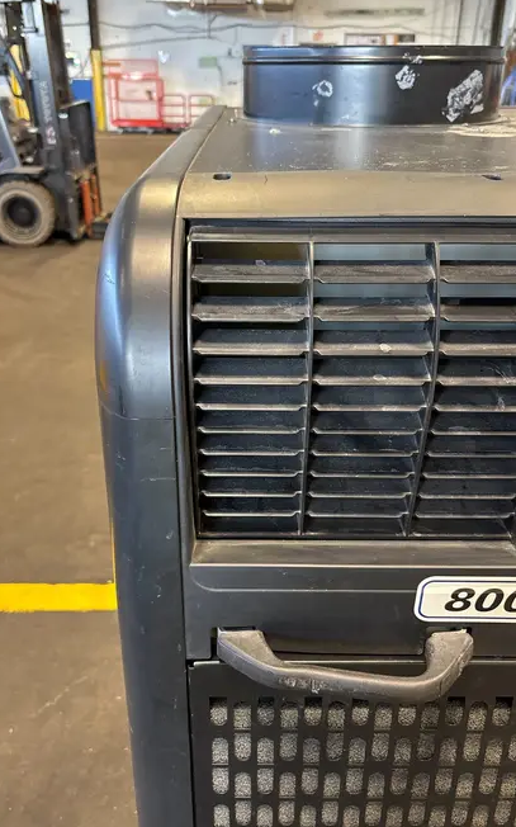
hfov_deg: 40.6
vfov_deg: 61.2
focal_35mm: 31
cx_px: 251
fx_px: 698
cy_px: 389
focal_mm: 5.96
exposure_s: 1/60
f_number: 1.6
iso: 200
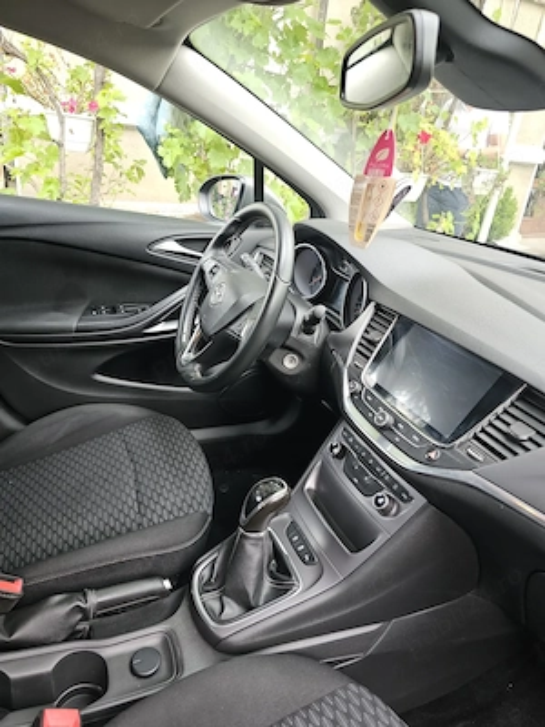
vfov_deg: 73.9
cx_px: 272
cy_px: 364
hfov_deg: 58.9
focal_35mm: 23
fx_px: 483
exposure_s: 1/100
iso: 160
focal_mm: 6.3
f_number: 1.7
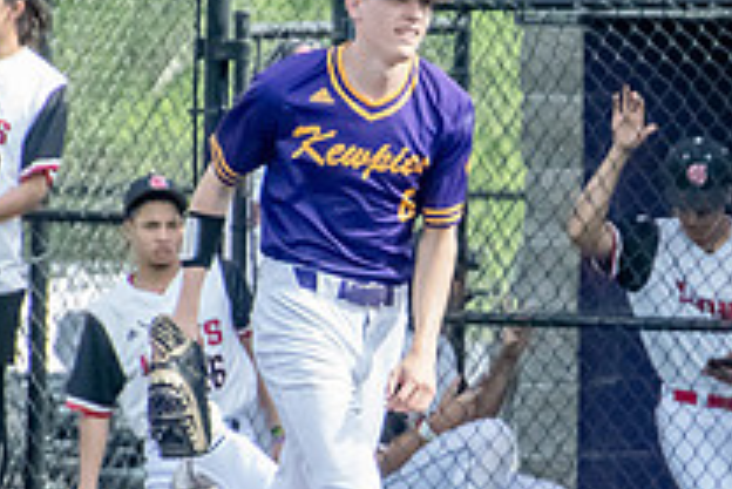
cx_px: 574
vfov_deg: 1.2
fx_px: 22951
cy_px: 322
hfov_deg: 1.8
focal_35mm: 1128
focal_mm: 270
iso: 5000
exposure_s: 1/4000
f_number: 6.3
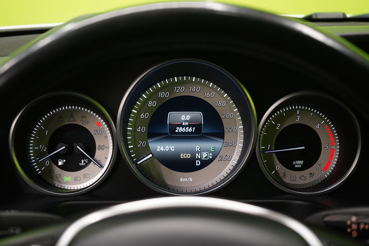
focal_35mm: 57
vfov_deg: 23.8
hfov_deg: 35.1
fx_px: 584
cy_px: 123
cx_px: 184
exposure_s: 1/30
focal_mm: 57
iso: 1250
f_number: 5.6
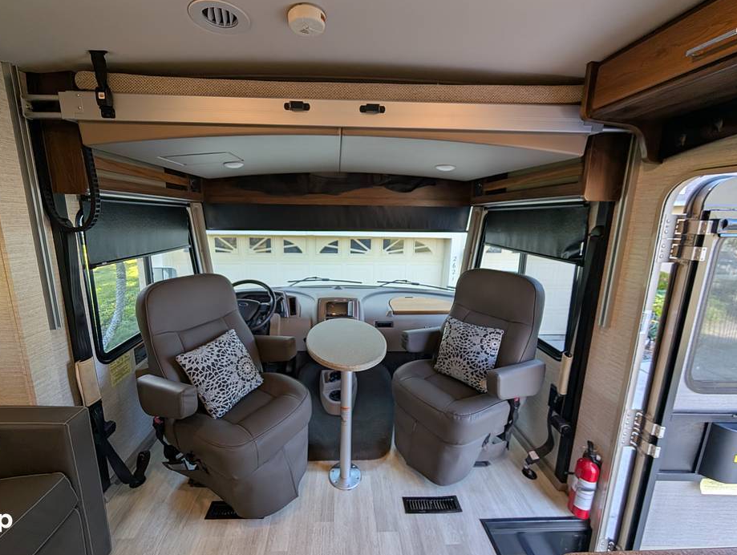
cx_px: 349
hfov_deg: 106.0
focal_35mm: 13
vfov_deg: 90.0
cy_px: 271
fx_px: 277
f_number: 1.7
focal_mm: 2.02
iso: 51
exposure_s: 1/99.1
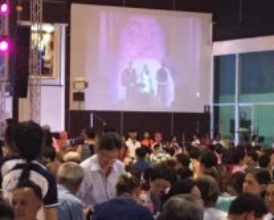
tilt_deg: -1.0
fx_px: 1136
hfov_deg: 13.7
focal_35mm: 140
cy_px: 159
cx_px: 41
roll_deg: -0.3
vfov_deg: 11.0
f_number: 2.2
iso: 250
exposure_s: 1/25
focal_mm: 4.15
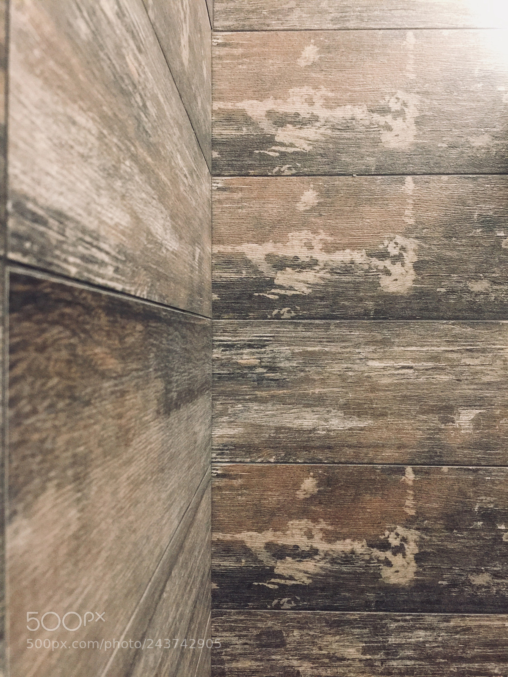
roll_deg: -0.6
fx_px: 567
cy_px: 338
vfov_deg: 61.7
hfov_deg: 48.2
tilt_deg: -0.1
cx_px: 254
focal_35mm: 29
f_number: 2.2
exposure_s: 1/10
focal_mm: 4.15
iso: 100
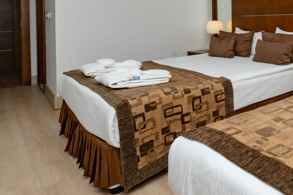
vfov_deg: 44.0
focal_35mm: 29
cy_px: 57
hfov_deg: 49.8
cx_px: 302
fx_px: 236
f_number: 14
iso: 200
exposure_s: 1/100
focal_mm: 14
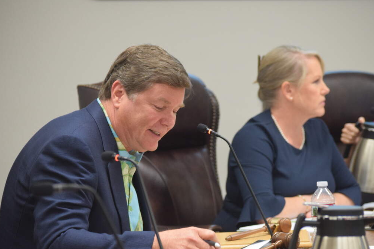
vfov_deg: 8.1
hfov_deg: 12.1
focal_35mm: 170
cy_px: 147
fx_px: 1762
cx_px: 188
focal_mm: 95
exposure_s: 1/60
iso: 1400
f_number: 4.2
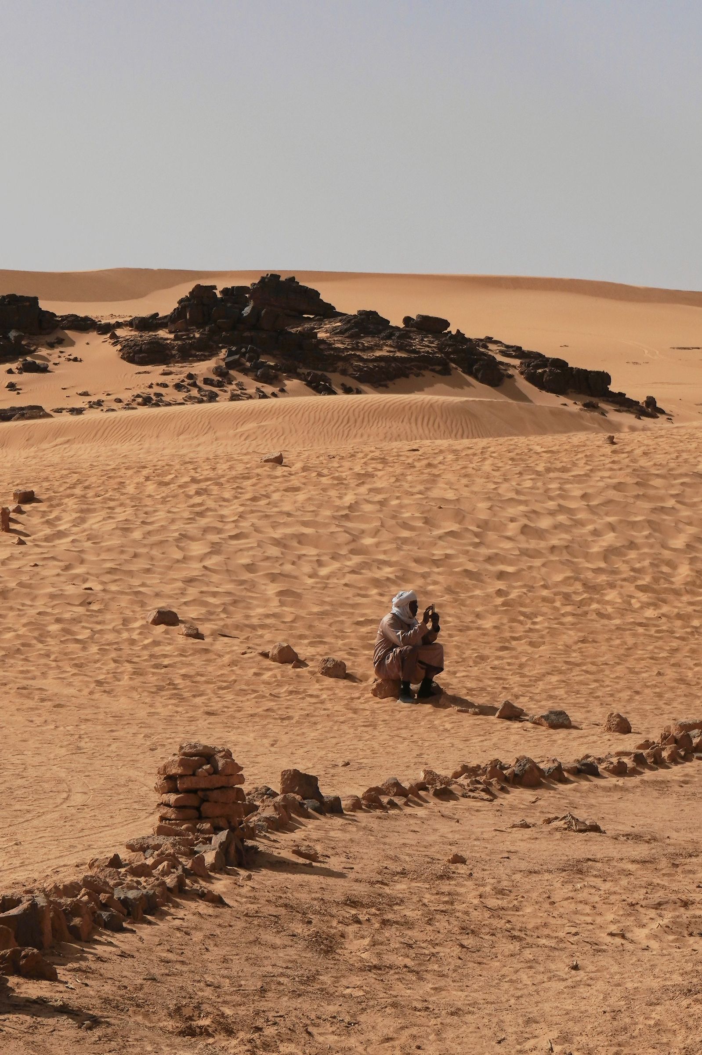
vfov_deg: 27.0
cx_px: 351
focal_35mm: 75
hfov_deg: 18.2
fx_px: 2195
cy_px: 528
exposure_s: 1/640
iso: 100
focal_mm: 50
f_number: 13
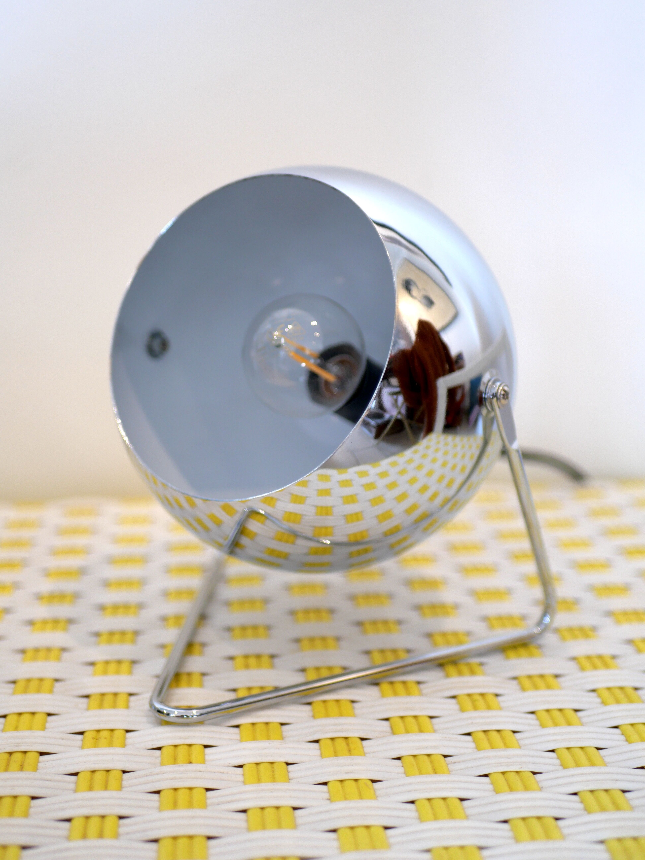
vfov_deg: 38.2
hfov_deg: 29.1
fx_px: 1242
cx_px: 322
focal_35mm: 50
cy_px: 430
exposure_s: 1/100
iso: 200
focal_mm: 25
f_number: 1.7
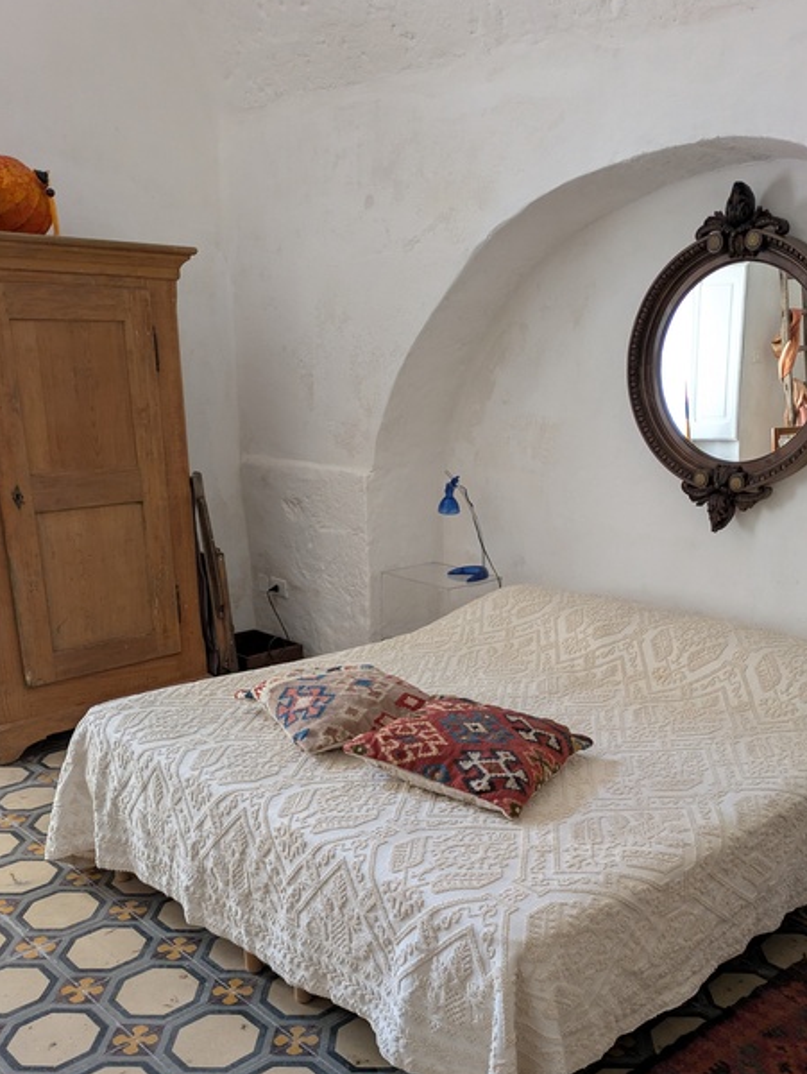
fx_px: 993
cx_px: 454
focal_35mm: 32
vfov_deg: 56.2
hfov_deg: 44.1
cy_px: 664
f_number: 1.89
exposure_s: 1/33.3
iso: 253
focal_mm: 5.43
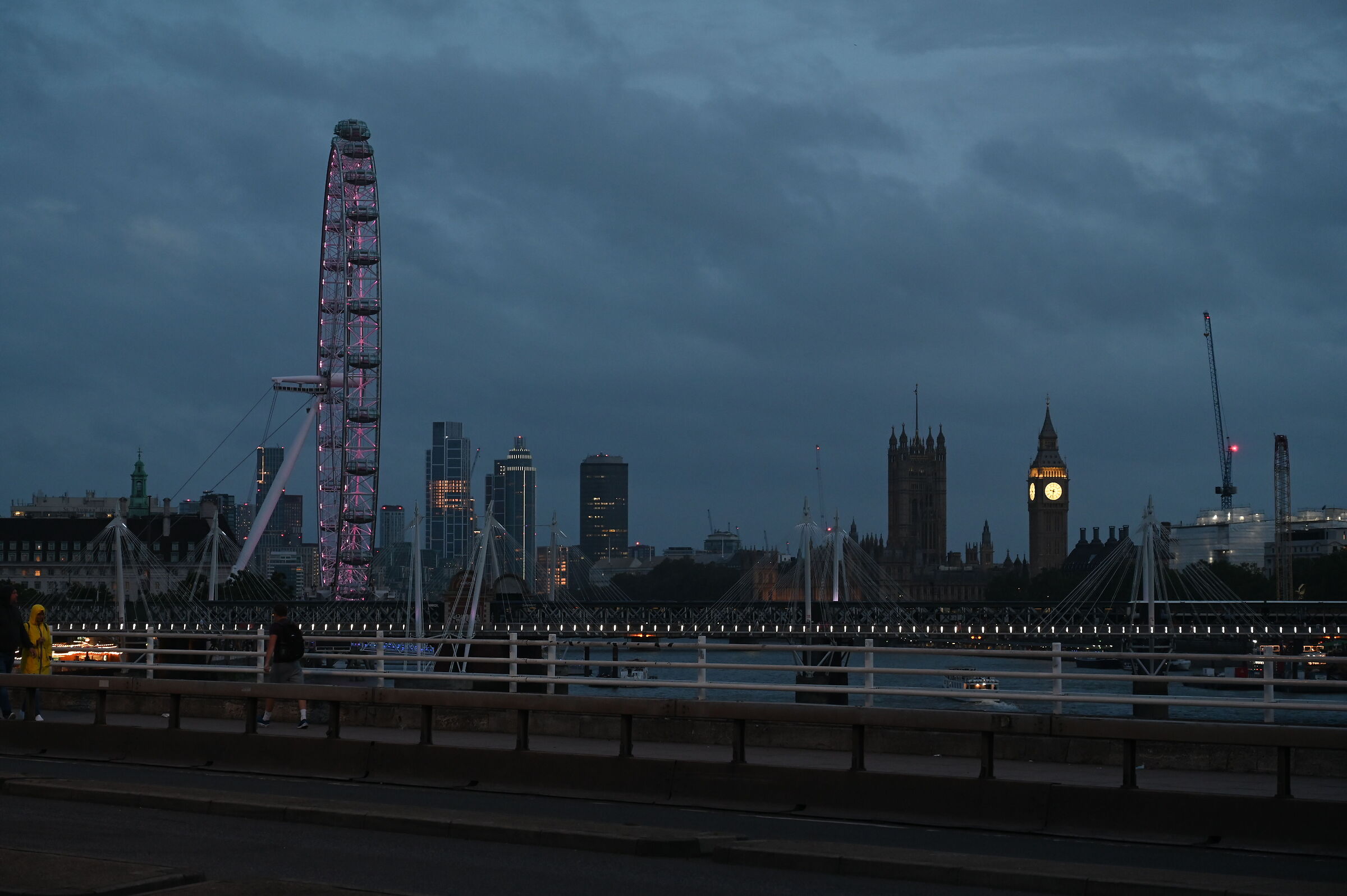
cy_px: 448
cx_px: 674
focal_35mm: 70
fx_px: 2617
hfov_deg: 28.9
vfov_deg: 19.4
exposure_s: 1/80
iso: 2000
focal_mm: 70
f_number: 5.6
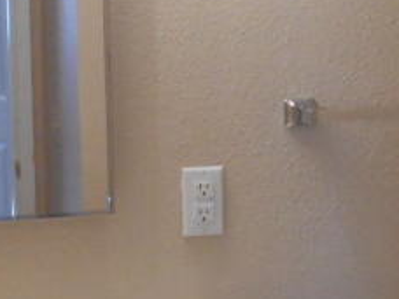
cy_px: 156
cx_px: 343
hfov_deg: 16.6
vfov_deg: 12.7
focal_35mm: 117
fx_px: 1349
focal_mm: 4.6
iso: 220
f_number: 3.2
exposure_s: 1/30
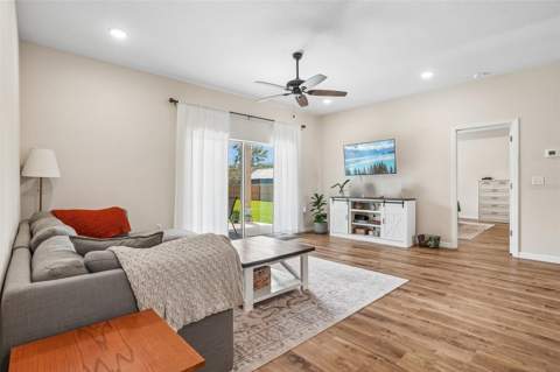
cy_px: 186
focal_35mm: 17
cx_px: 280
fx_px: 264
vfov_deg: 70.3
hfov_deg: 93.3
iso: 400
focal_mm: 17
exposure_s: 1/30
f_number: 10
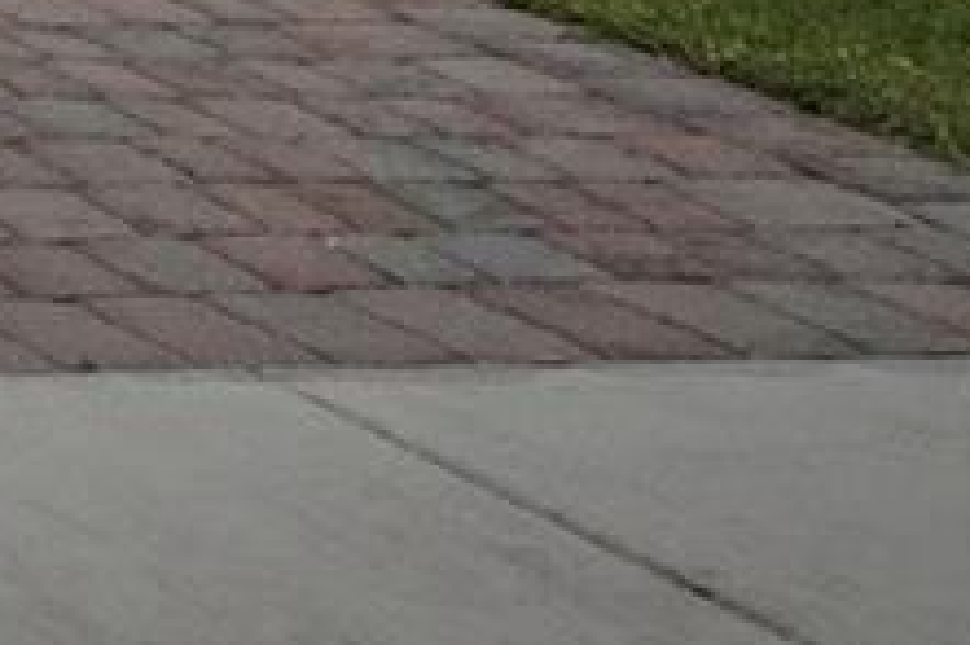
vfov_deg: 10.1
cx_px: -2300
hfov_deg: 9.9
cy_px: -952
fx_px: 3123
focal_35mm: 116
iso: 400
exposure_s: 1/2000
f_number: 8
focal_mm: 16
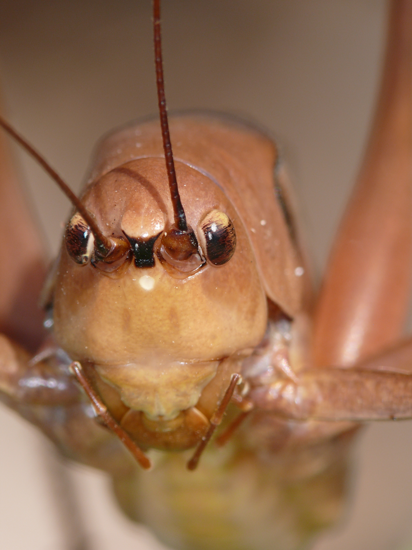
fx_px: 6665
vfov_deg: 4.7
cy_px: 275
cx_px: 206
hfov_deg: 3.5
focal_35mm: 420
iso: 100
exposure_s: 1/500
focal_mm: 88.8
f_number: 6.3
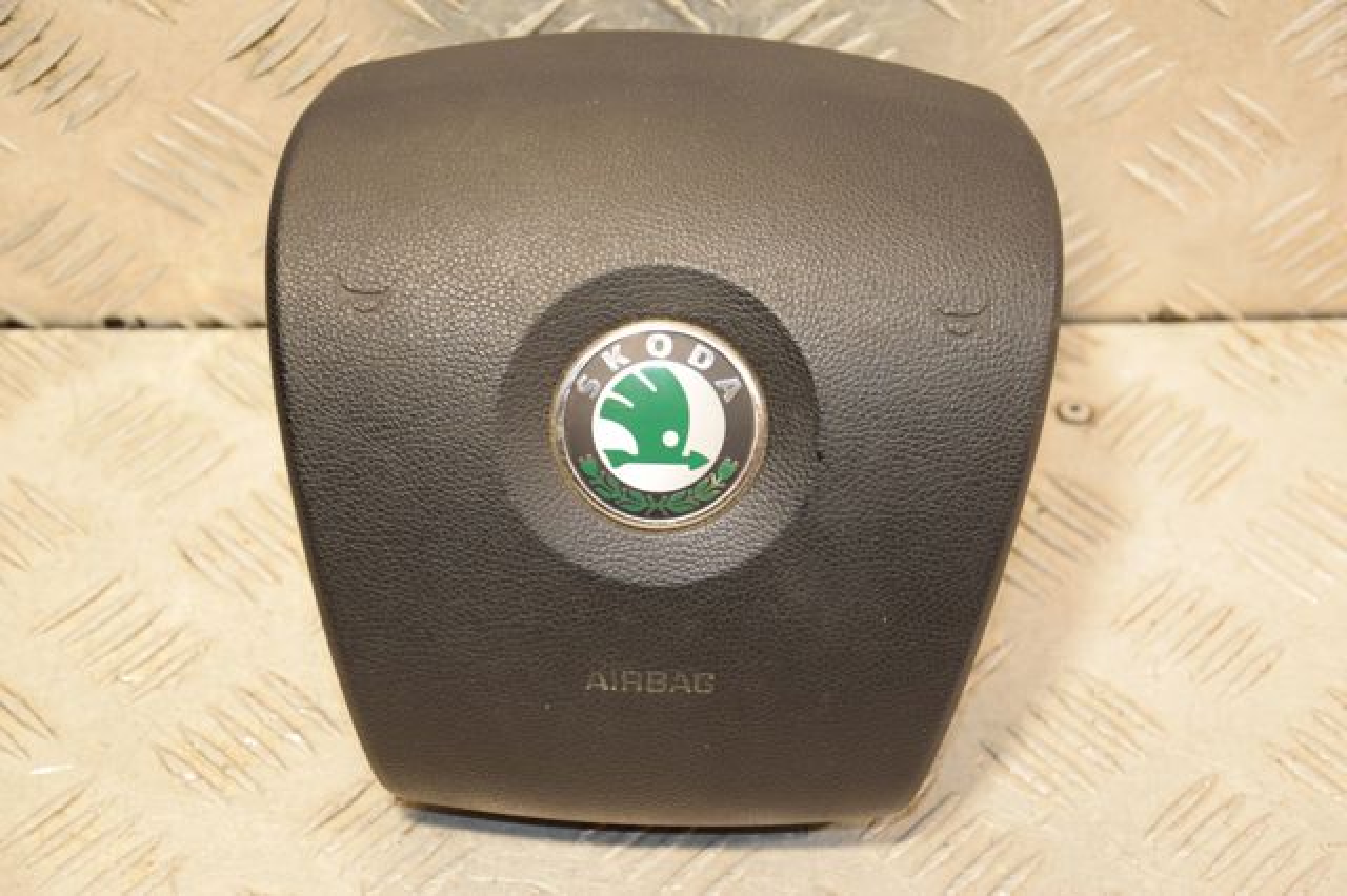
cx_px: 674
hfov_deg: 23.4
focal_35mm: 87
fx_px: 3253
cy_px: 448
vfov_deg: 15.7
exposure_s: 1/125
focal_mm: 58
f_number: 5
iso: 800
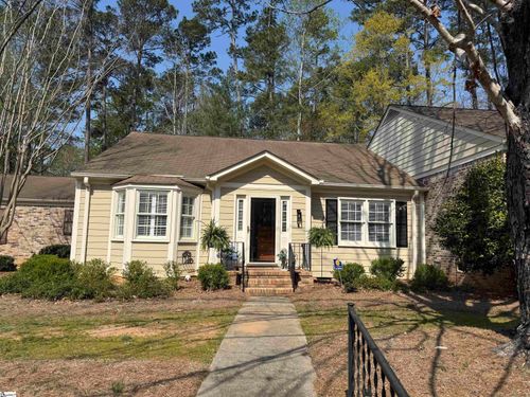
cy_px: 198
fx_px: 367
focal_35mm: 24
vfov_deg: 56.8
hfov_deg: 71.6
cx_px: 265
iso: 80
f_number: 1.78
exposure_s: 1/5714
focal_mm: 6.76
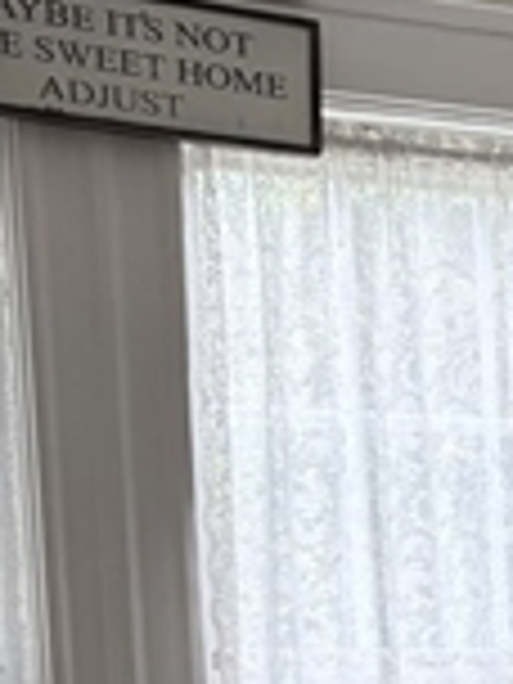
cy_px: 1012
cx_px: 914
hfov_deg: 10.6
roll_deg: +2.2
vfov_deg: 14.1
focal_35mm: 131
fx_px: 2589
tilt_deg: -5.9
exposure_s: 1/73
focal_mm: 5.96
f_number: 1.6
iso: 125
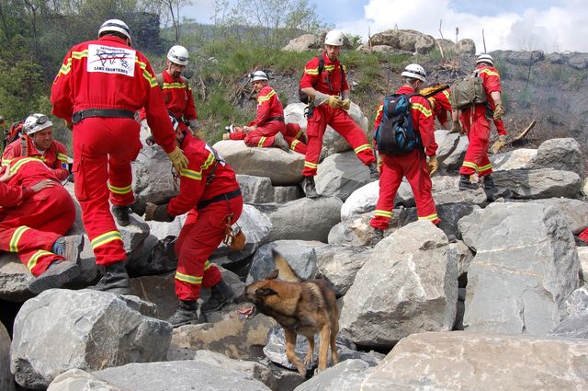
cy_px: 196
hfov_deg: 57.3
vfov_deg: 39.9
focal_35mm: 33
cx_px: 294
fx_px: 538
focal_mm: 22
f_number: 9
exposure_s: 1/320
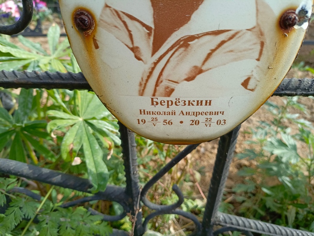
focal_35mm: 25
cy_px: 118
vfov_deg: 54.9
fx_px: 227
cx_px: 157
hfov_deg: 69.4
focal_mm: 4.76
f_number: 1.69
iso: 110
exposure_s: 1/322
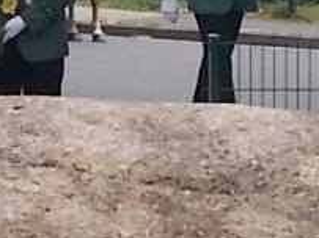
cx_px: -130
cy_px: 33
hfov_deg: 6.4
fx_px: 2827
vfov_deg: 4.8
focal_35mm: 307
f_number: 3.9
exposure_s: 1/500
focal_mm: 6.9
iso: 80
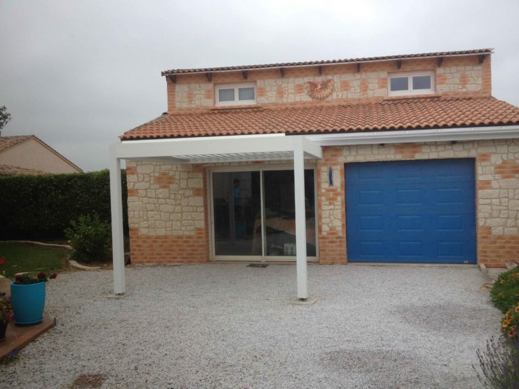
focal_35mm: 35
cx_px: 260
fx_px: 525
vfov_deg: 40.7
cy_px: 194
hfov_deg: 52.6
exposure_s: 1/613
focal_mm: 4.28
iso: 50
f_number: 2.4
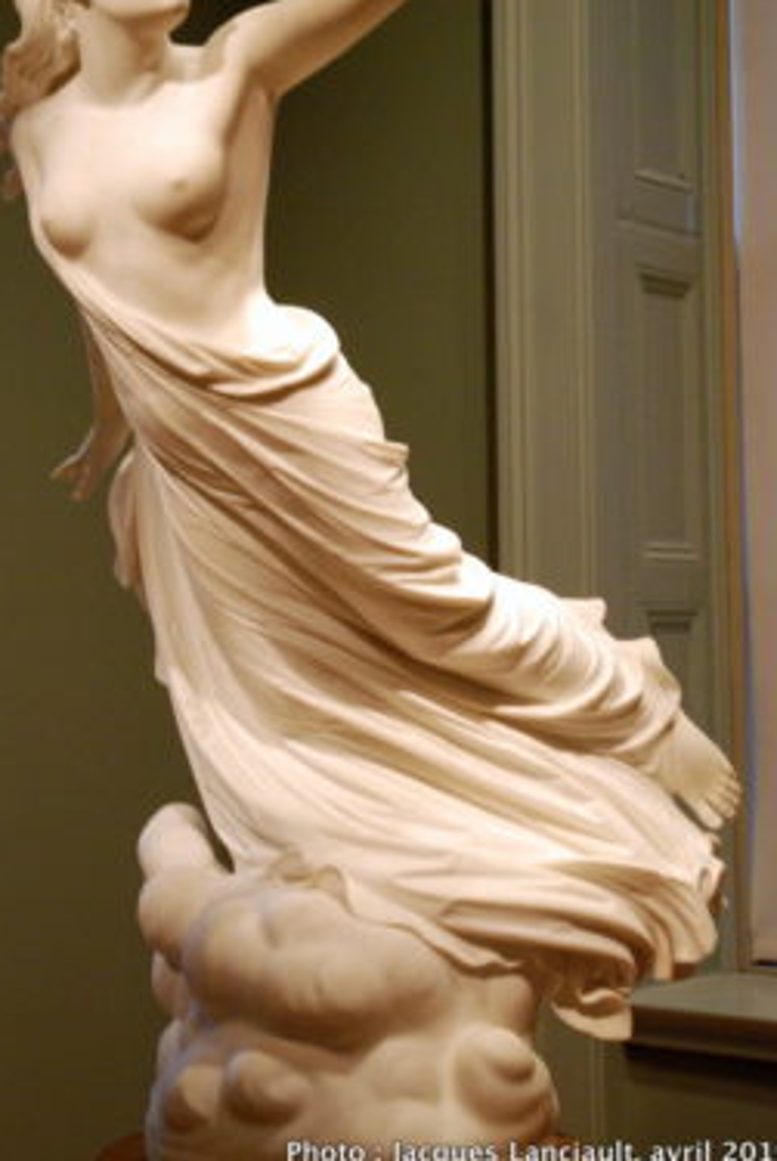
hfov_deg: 20.0
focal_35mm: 68
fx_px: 2195
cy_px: 424
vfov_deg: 29.5
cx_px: 311
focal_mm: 34
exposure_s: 1/25
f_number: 4.2
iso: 1250
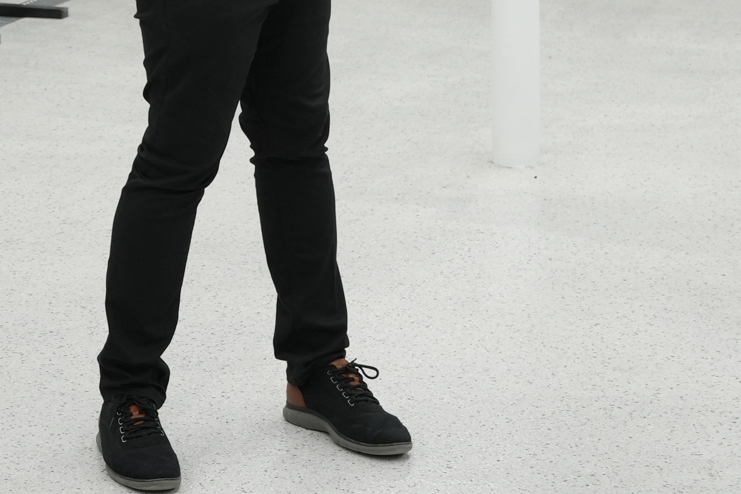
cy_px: -397
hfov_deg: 13.3
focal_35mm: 153
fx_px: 3149
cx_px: 99
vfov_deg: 8.6
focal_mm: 35
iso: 400
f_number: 4
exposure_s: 1/160
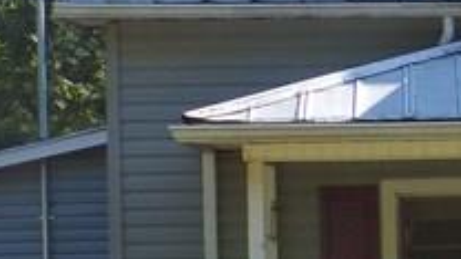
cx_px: 767
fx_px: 2420
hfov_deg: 10.4
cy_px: 184
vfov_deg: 6.1
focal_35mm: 198
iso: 80
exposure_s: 1/140
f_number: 4.7
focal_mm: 6.6
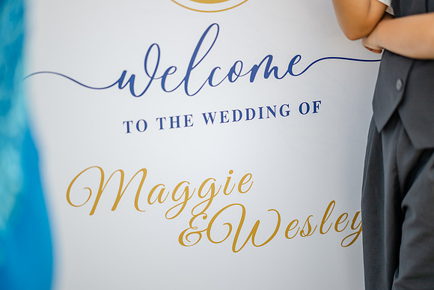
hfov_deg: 19.5
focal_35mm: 105
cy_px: 145
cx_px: 217
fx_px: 1266
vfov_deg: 13.0
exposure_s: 1/2000
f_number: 1.4
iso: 80
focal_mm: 105
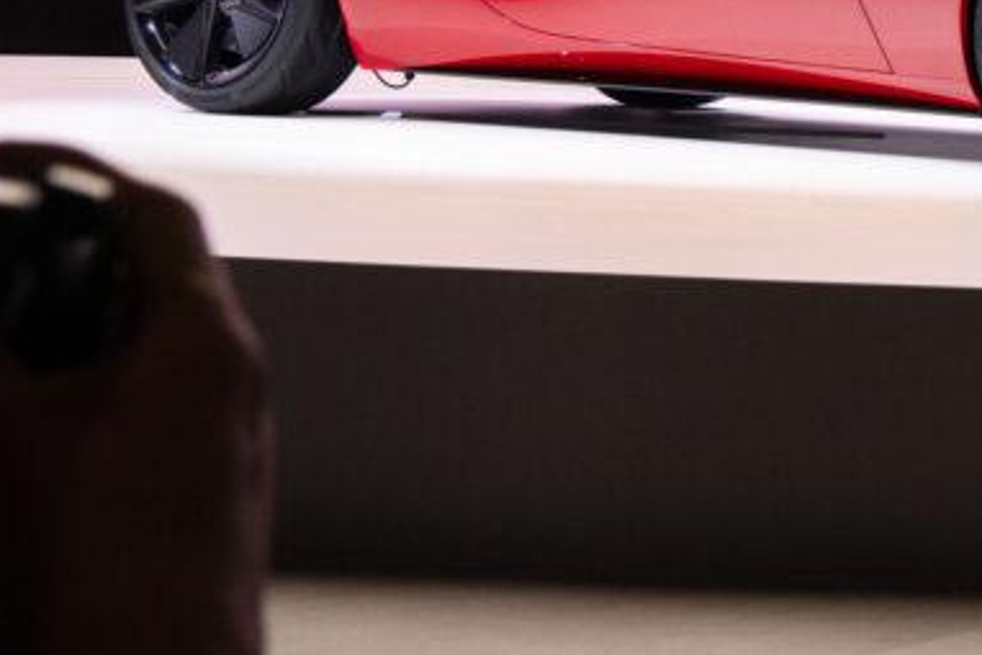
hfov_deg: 13.6
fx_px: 3957
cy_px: -94
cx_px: 1283
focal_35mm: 145
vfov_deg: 9.4
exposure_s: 1/320
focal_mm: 26
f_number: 5.6
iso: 800
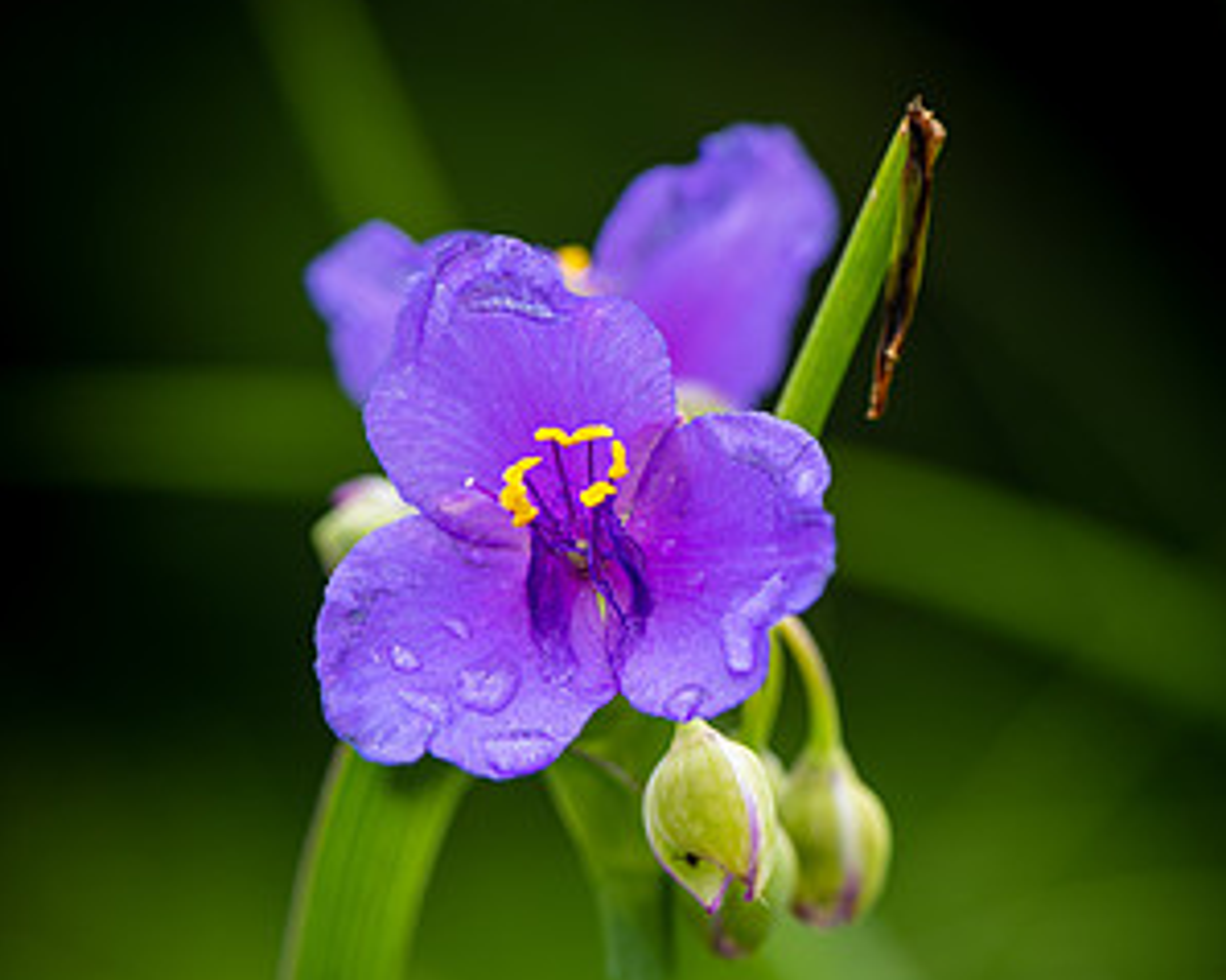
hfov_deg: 12.9
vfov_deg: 10.3
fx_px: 5403
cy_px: 733
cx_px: 613
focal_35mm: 149
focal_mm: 105
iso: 100
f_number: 8
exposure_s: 1/125
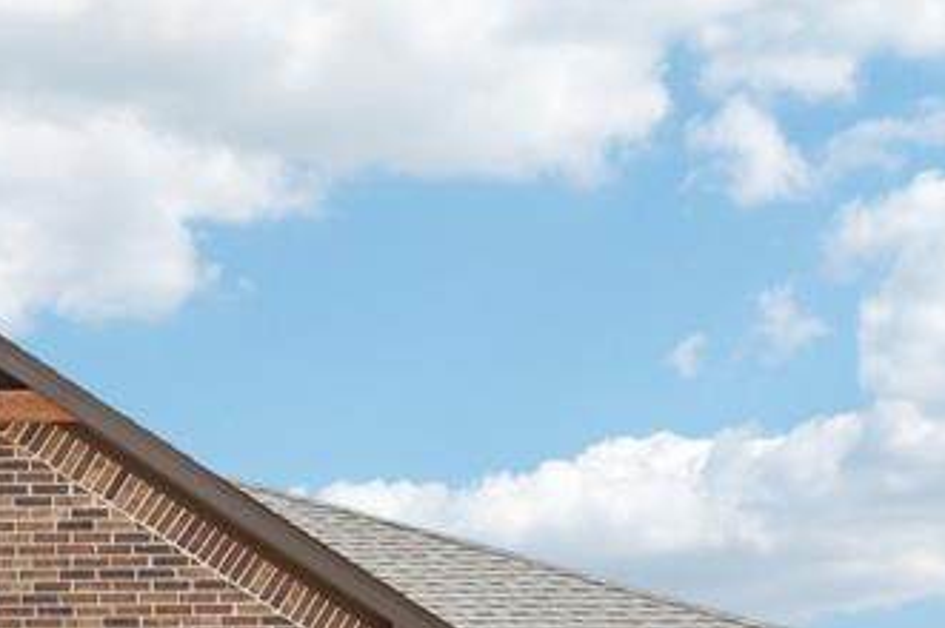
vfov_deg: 20.3
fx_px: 1705
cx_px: -308
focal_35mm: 65
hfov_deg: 26.1
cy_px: 602
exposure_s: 1/500
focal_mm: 21
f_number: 8
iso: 100
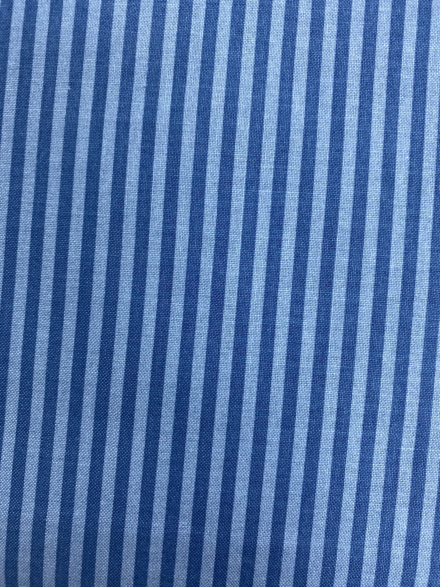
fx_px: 424
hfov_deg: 54.9
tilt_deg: -87.4
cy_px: 294
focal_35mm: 25
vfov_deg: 69.4
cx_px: 220
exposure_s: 1/100
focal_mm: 4.25
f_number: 1.8
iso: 100
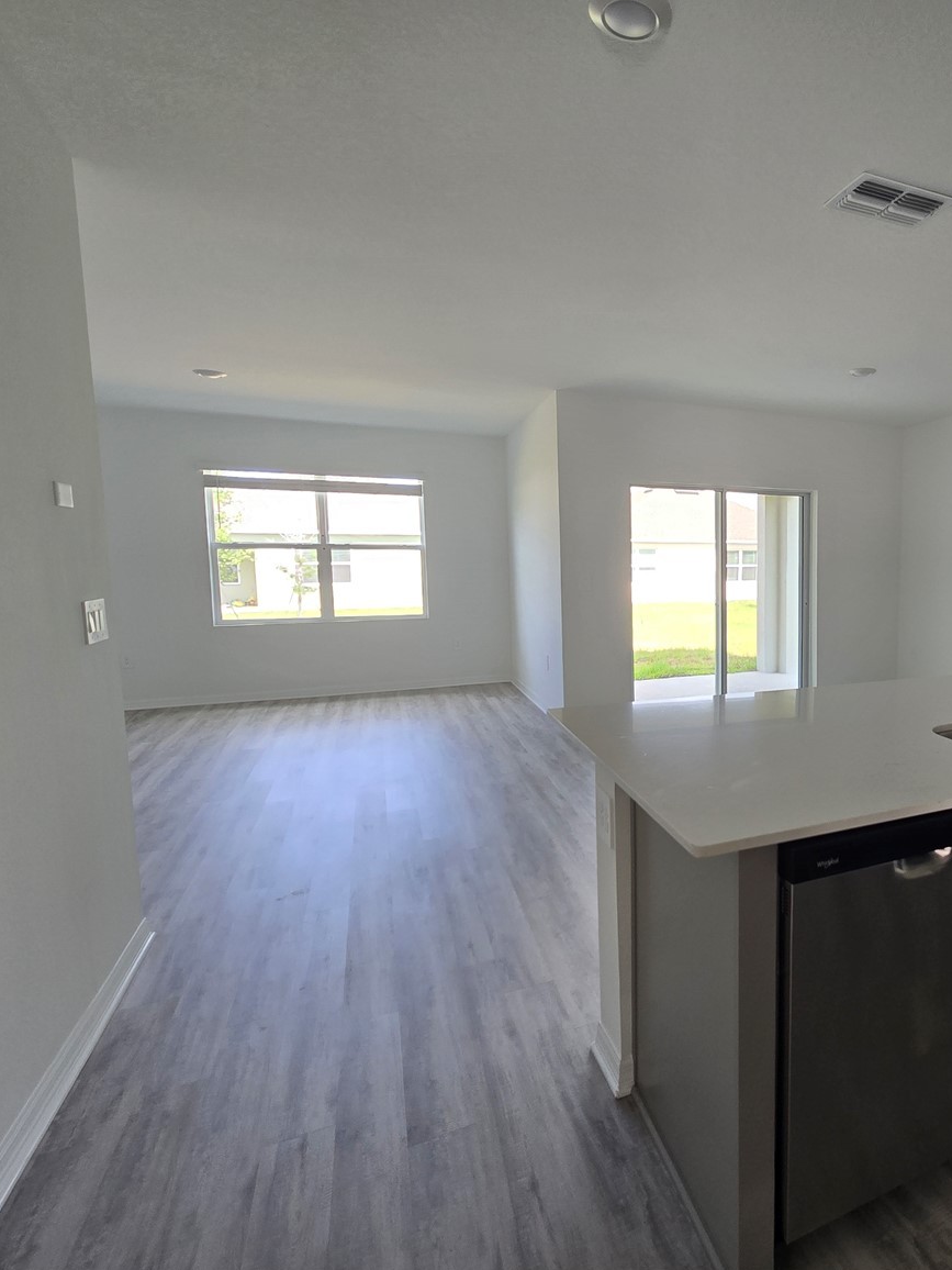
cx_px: 754
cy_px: 642
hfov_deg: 65.5
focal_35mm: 18
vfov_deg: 87.8
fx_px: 660
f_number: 2.2
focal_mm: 2.2
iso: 64
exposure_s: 1/60
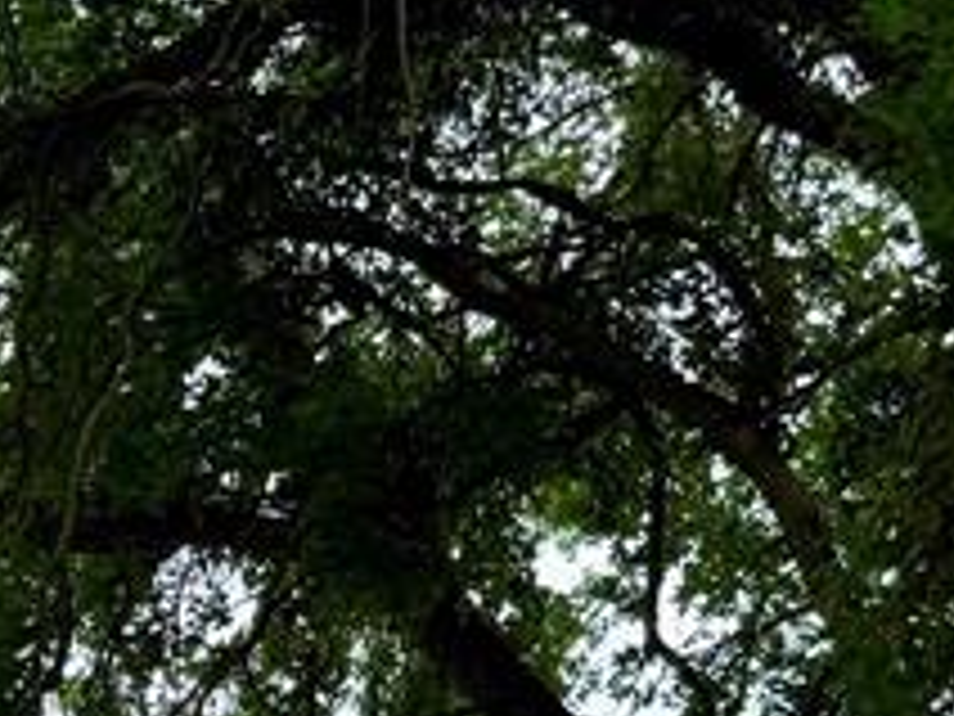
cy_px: 1076
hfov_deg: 15.3
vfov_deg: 12.2
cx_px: -590
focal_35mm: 116
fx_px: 3197
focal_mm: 6.76
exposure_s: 1/2053
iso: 80
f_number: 1.78
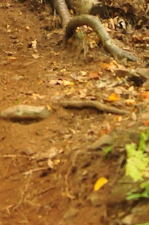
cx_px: -36
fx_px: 2566
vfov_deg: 5.0
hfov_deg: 3.3
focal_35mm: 412
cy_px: -144
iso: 2500
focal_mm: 82
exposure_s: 1/400
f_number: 3.5
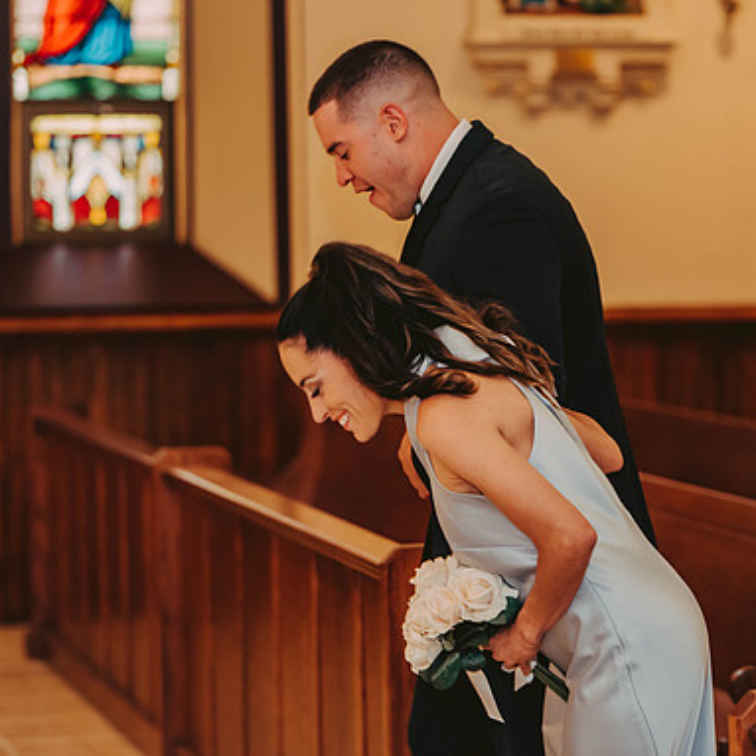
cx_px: 413
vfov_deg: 12.9
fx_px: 3336
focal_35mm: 135
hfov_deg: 12.9
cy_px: 380
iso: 800
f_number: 2.8
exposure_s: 1/60
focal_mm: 105
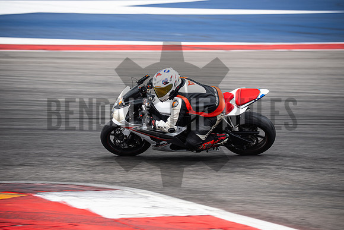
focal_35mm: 186
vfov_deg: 7.4
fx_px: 1778
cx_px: 172
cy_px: 115
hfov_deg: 11.1
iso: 160
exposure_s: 1/250
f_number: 3.6
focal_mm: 124.3
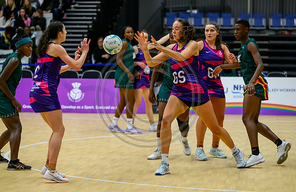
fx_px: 1328
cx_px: 154
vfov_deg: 8.3
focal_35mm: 163
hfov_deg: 12.7
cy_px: 103
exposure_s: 1/1000
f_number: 3.5
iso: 5000
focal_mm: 155
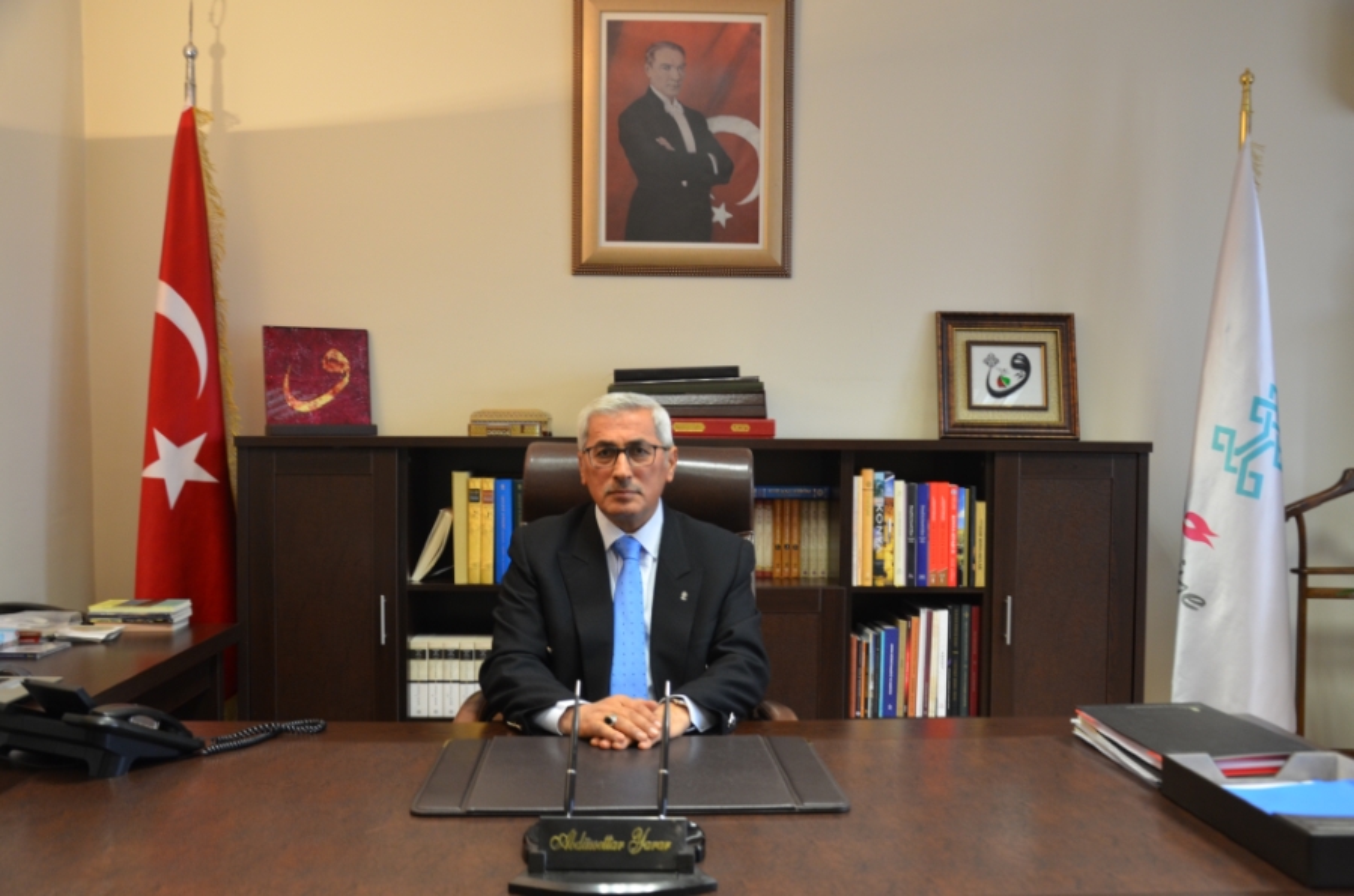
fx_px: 1239
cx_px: 677
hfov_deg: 57.3
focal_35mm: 33
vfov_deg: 39.8
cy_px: 448
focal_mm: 22
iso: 800
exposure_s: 1/40
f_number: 3.8
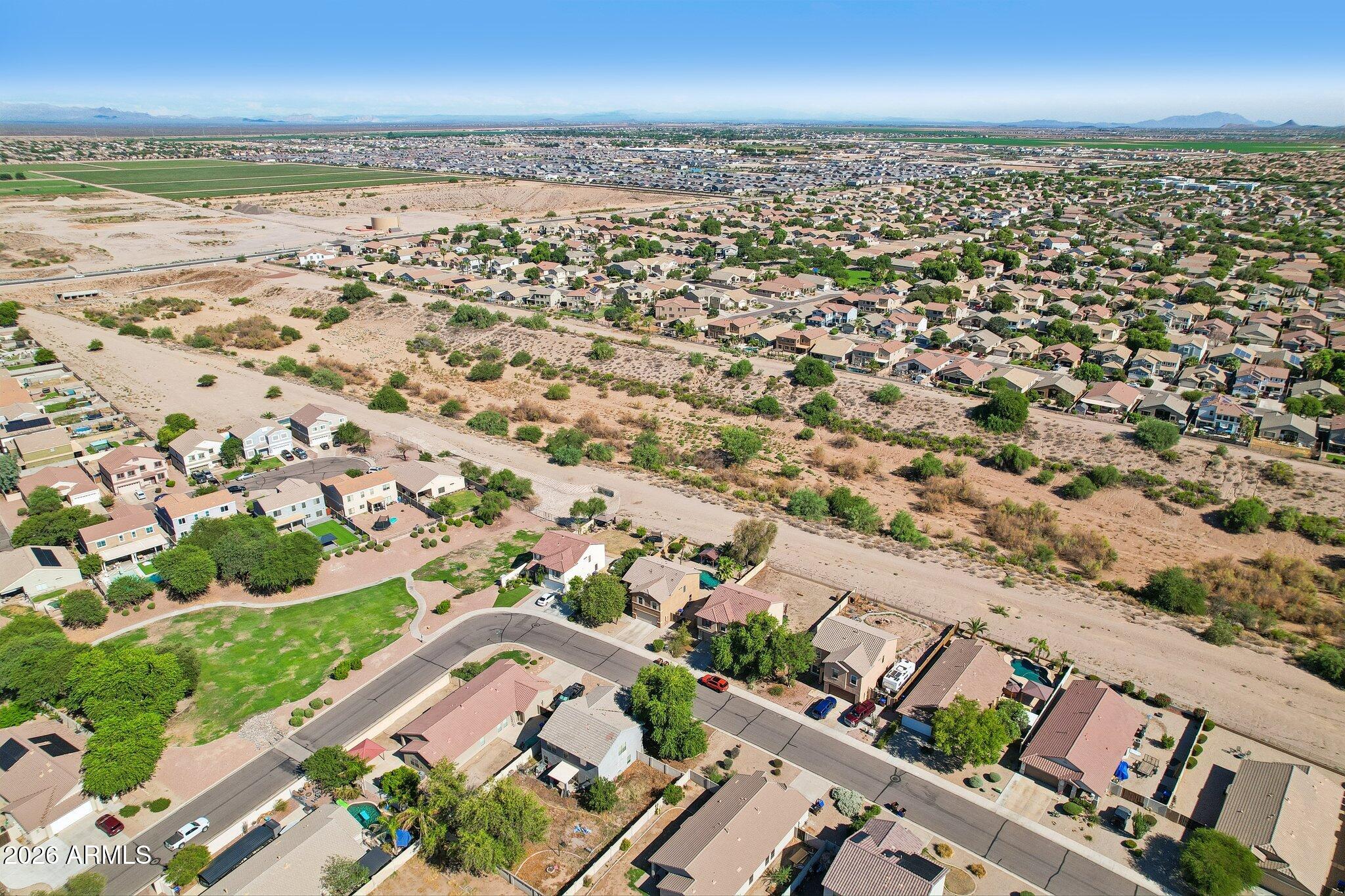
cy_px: 448
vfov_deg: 57.2
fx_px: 822
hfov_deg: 78.6
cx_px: 672
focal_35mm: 22
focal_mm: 8.4
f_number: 2.8
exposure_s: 1/160
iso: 100
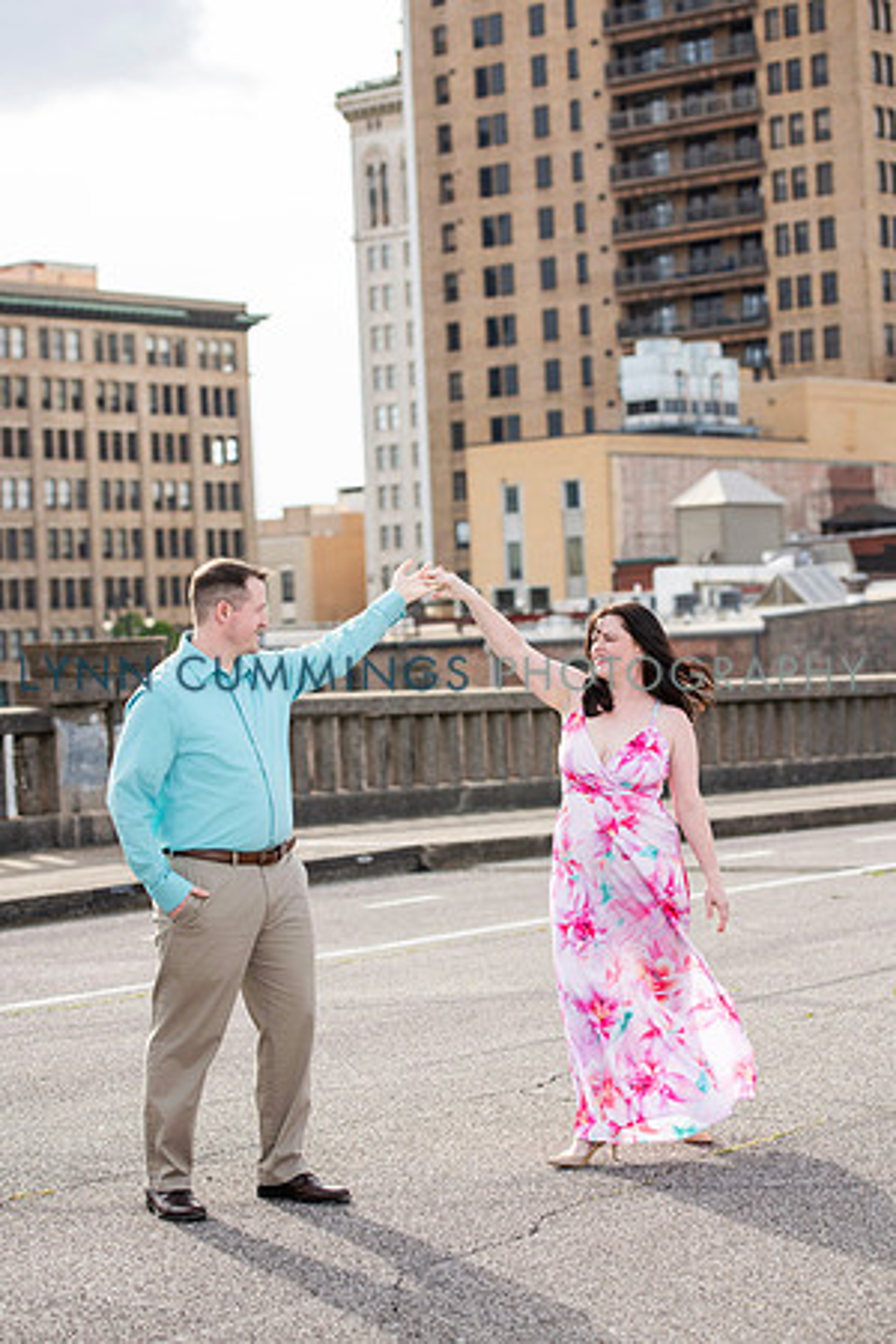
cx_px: 448
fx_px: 2800
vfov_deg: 27.0
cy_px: 672
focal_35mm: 75
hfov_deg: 18.2
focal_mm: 75
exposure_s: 1/2500
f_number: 3.5
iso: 320
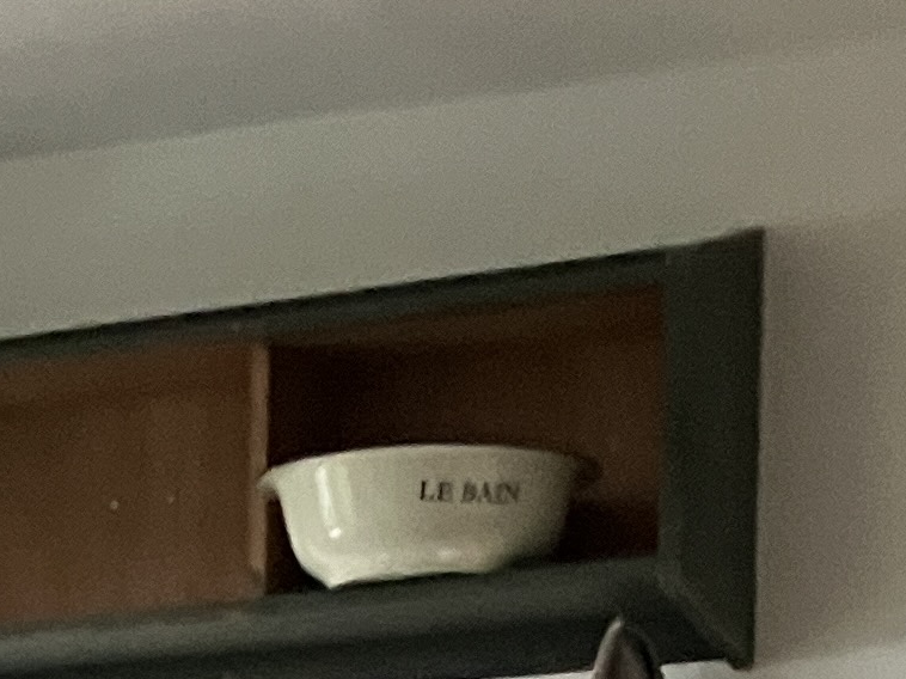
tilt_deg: -5.8
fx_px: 3899
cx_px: -90
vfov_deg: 8.8
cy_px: 1760
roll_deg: +0.8
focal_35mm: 149
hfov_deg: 13.0
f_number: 1.8
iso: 400
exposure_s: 1/39
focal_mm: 3.99
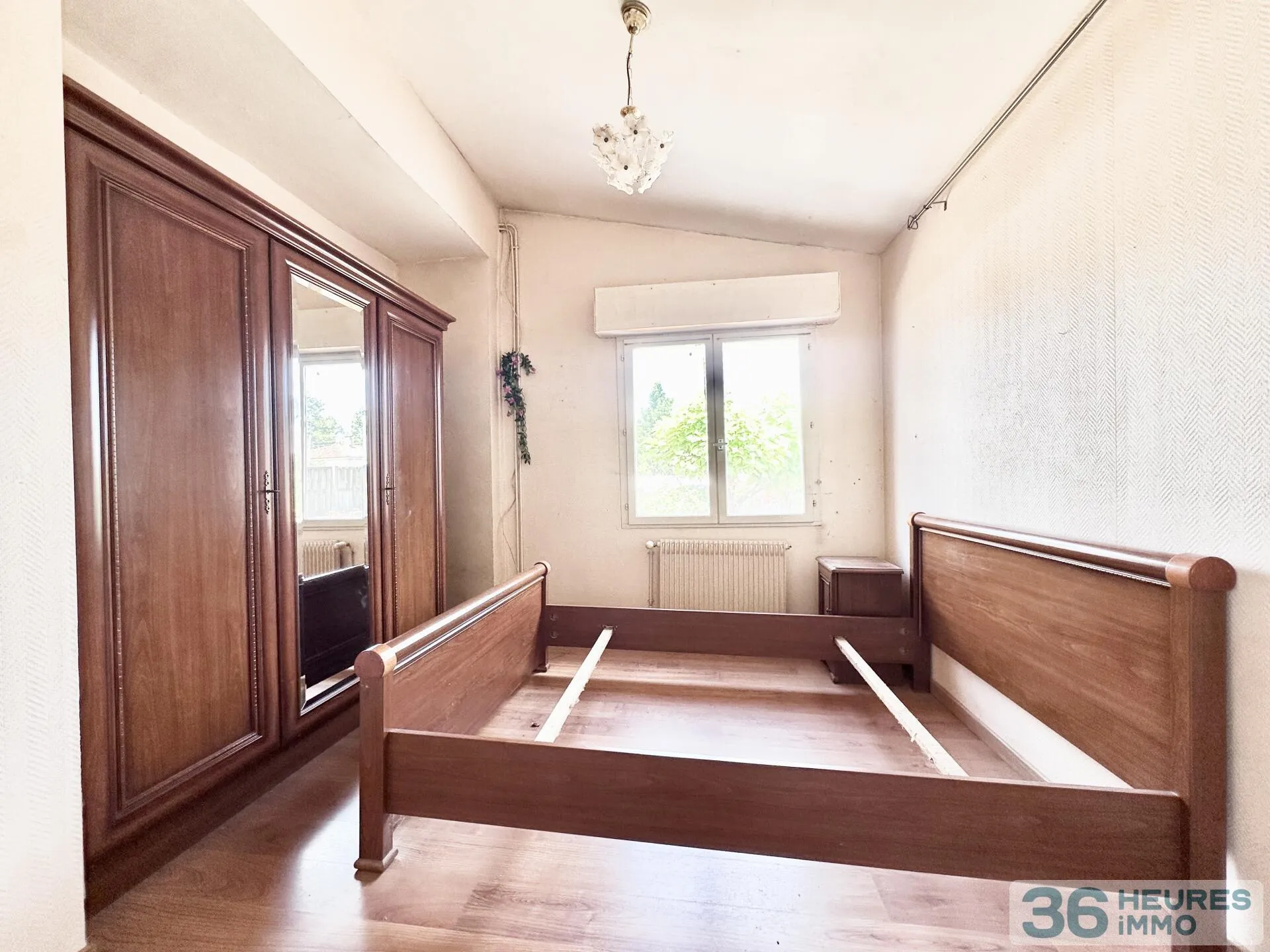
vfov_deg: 85.7
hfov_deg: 102.1
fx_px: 514
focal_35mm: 14
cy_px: 476
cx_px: 635
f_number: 2.2
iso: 100
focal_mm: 2.22
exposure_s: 1/99
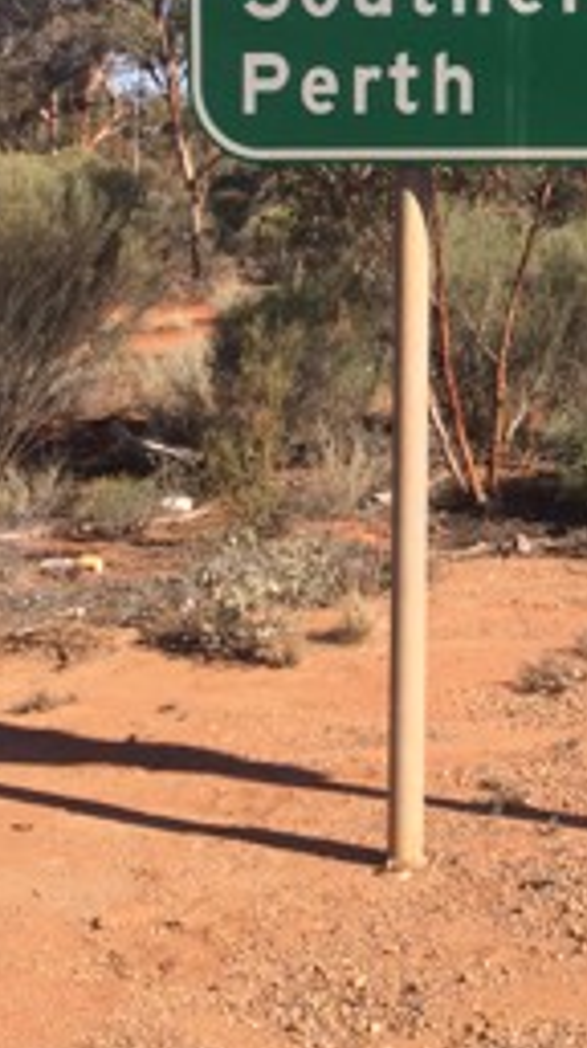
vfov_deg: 31.7
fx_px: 1776
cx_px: 762
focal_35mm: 64
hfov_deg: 17.6
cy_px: 167
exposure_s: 1/1140
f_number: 2.2
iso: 32
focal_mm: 4.15
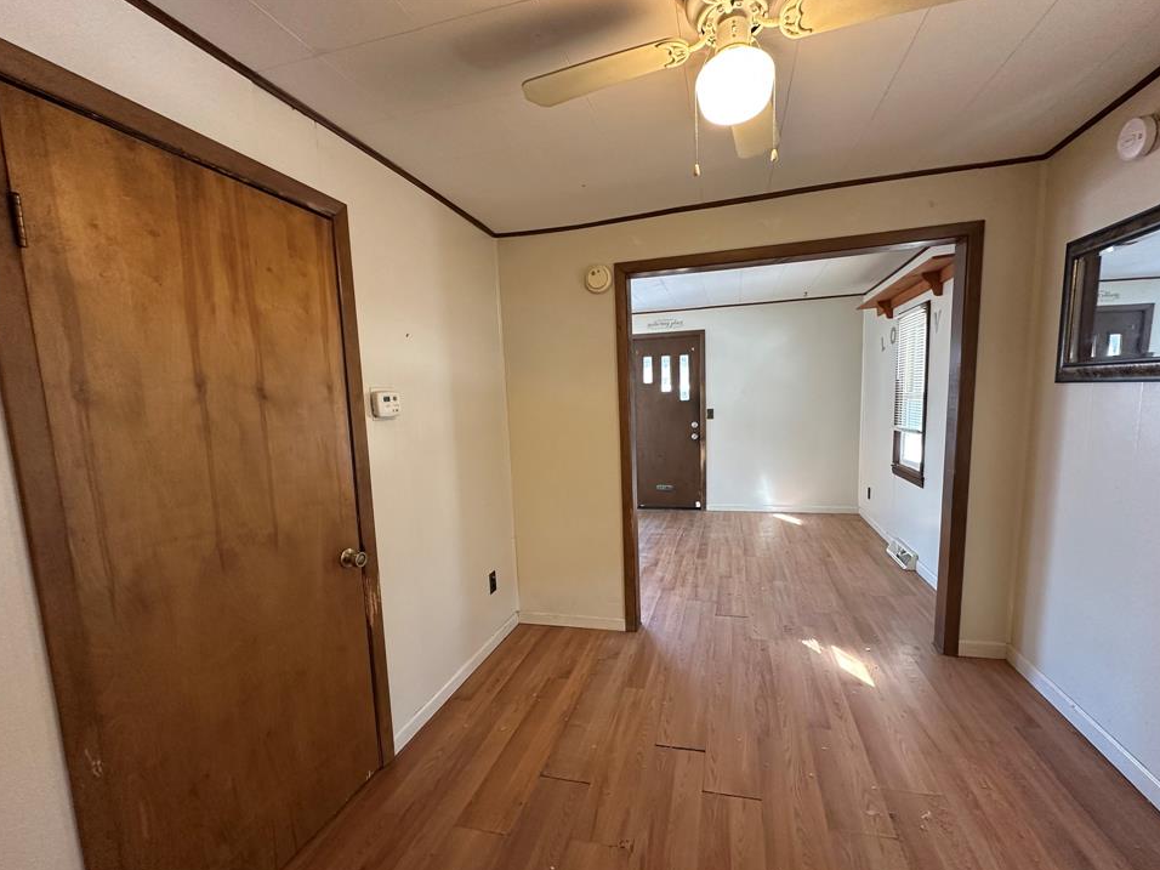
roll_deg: +2.2
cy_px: 460
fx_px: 503
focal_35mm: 15
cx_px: 608
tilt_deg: -6.9
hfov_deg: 98.1
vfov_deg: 81.7
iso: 320
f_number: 2.2
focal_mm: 2.22
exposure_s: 1/120
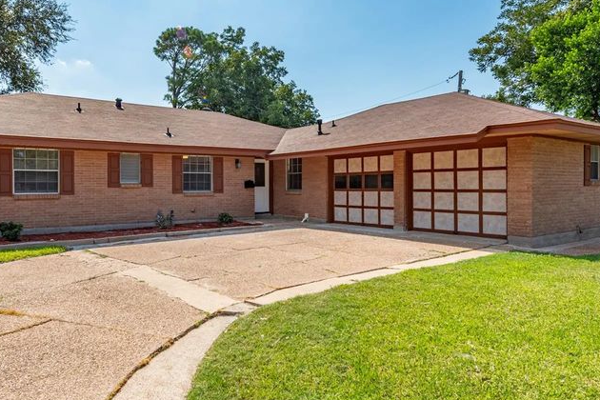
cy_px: 188
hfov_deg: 68.5
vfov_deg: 49.5
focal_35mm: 26
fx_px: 433
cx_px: 233
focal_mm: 16
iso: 100
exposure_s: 1/200
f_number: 10
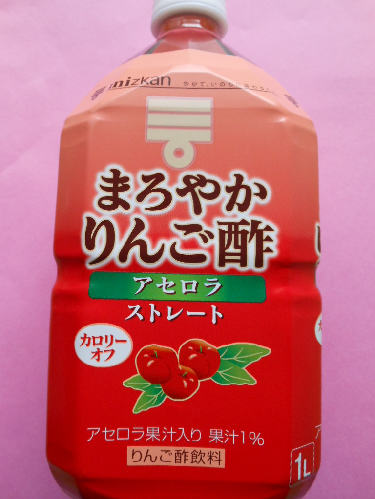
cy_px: 250
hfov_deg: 48.2
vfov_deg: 61.7
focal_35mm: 29
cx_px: 188
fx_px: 419
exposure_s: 1/125
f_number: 3.3
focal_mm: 5.2
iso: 250
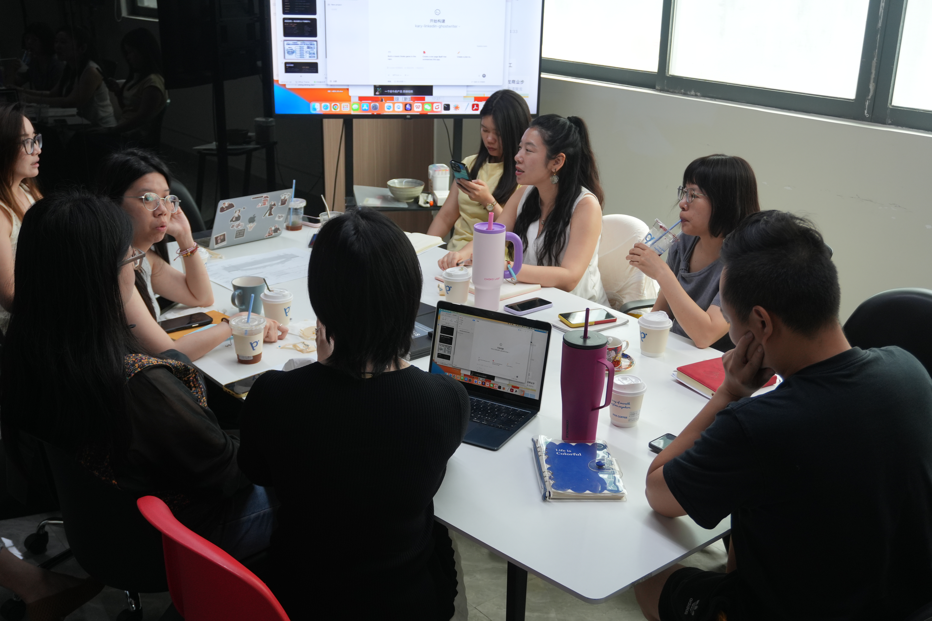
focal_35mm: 39
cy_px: 310
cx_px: 466
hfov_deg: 49.6
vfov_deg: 34.2
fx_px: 1010
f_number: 4.5
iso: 400
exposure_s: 1/60
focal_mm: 26
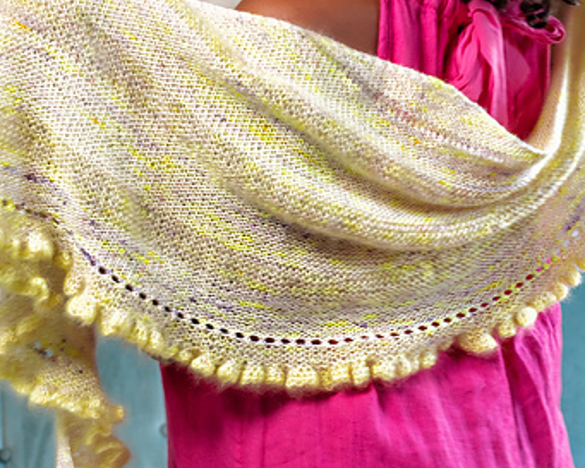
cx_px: 431
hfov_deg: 21.6
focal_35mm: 88
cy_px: 135
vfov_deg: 17.4
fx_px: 1524
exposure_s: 1/60
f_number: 5.6
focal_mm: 50
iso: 640
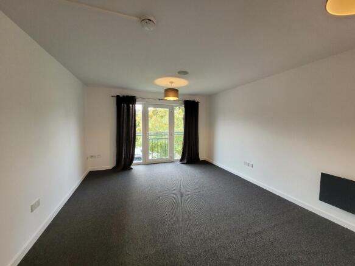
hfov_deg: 106.2
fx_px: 133
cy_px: 133
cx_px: 178
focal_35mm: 13
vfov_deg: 89.9
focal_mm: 1.74
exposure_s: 1/50
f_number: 2.2
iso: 200
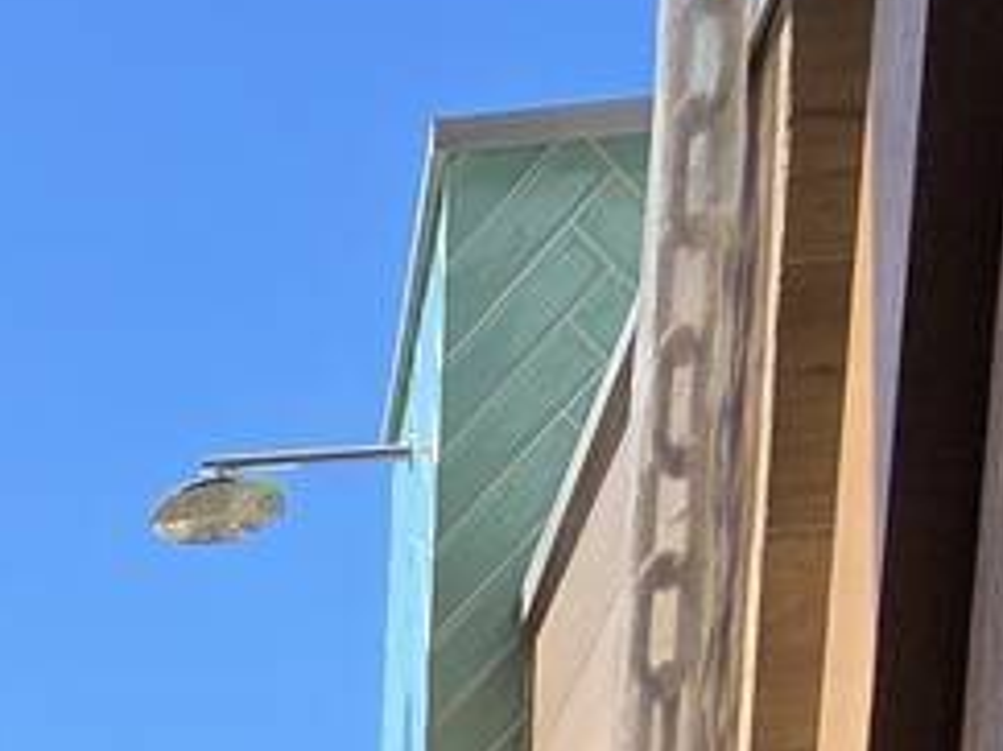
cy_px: 2030
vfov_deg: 12.5
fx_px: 2230
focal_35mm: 77
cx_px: -153
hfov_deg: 23.5
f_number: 2.2
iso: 64
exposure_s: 1/2000
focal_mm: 2.2
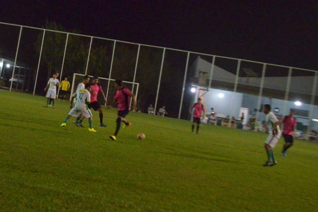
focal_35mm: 52
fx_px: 464
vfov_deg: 25.8
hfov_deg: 37.8
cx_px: 159
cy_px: 106
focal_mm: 35
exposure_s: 1/60
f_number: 5
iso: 3200
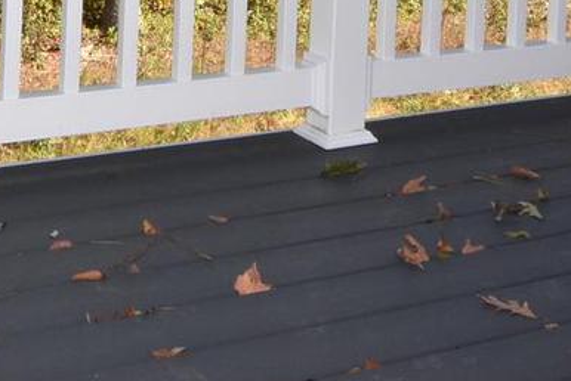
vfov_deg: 14.6
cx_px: 172
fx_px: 1331
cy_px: -267
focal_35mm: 84
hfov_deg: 24.0
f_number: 22
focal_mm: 15
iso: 800
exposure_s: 1/200
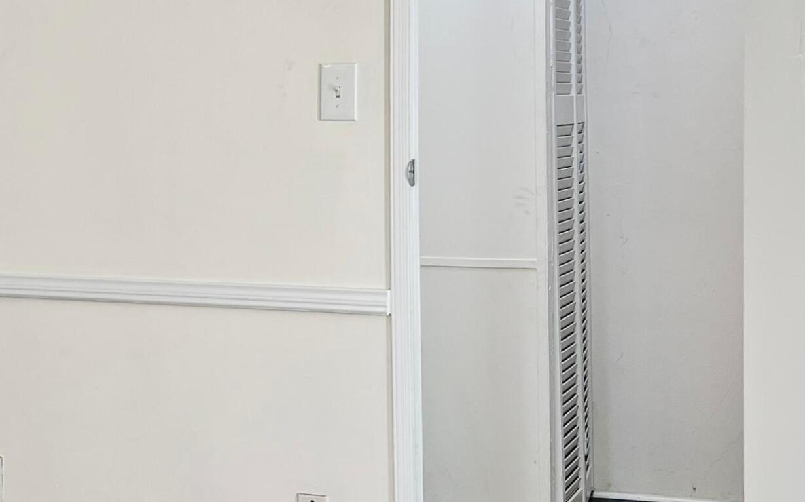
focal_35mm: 67
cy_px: 216
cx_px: 92
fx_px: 1470
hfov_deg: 29.5
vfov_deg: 19.4
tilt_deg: -3.9
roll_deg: +2.1
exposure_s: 1/120
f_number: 1.5
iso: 80
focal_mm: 5.7
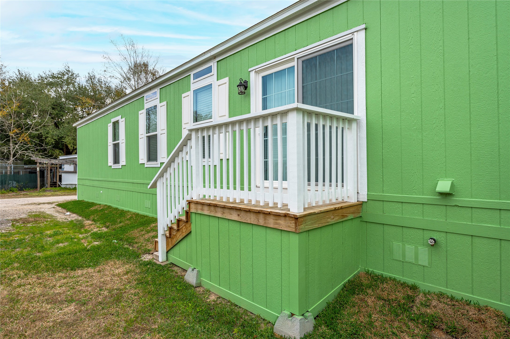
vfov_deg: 61.9
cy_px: 170
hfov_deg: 84.0
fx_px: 283
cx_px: 255
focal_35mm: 20
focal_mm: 20
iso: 100
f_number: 8
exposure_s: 1/60
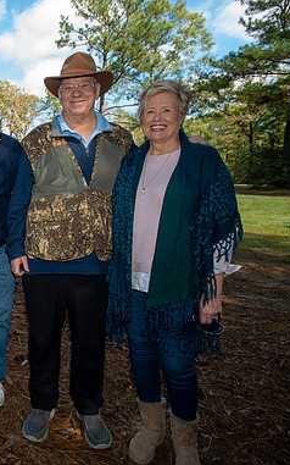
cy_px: 234
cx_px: -45
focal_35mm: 31
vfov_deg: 61.2
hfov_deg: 34.0
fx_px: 392
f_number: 6.3
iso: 125
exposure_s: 1/60
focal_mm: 20
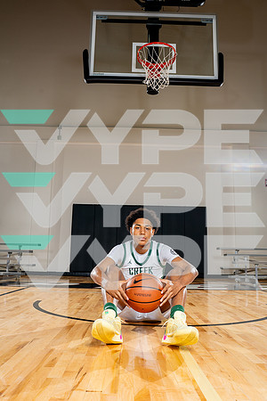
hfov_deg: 43.6
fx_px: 334
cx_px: 134
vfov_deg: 61.9
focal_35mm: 30
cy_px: 200
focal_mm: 30
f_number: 7.1
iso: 250
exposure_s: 1/250
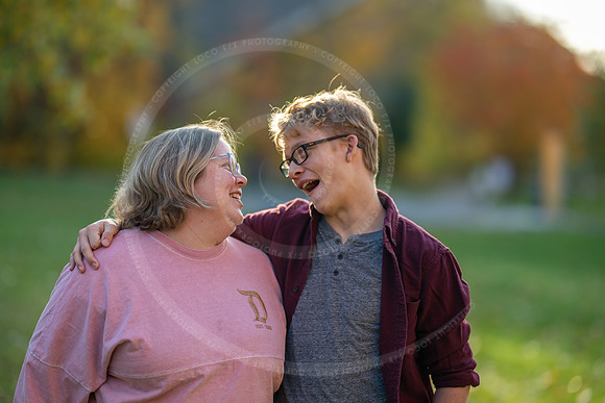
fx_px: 1429
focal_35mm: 85
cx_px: 302
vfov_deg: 16.1
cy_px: 202
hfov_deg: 23.9
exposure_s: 1/800
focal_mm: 85
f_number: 1.2
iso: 80
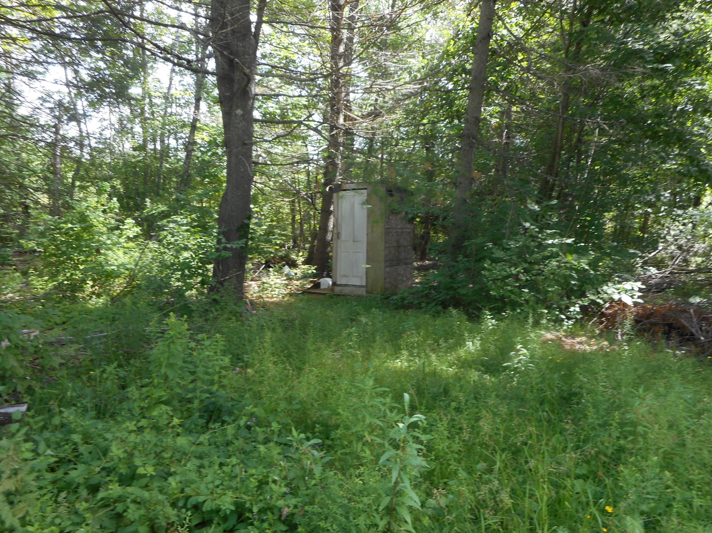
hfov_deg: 67.3
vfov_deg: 53.0
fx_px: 535
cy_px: 274
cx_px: 344
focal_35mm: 26
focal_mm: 4.5
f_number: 3.7
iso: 80
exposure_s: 1/40
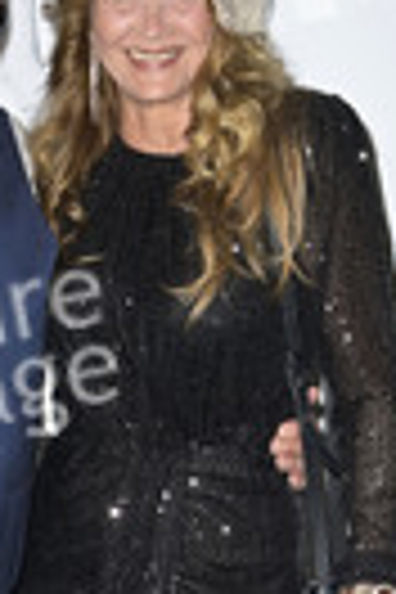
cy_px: 603
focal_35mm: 145
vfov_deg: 13.9
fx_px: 2392
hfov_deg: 9.4
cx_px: 18
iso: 640
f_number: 6.3
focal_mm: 48
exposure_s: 1/250
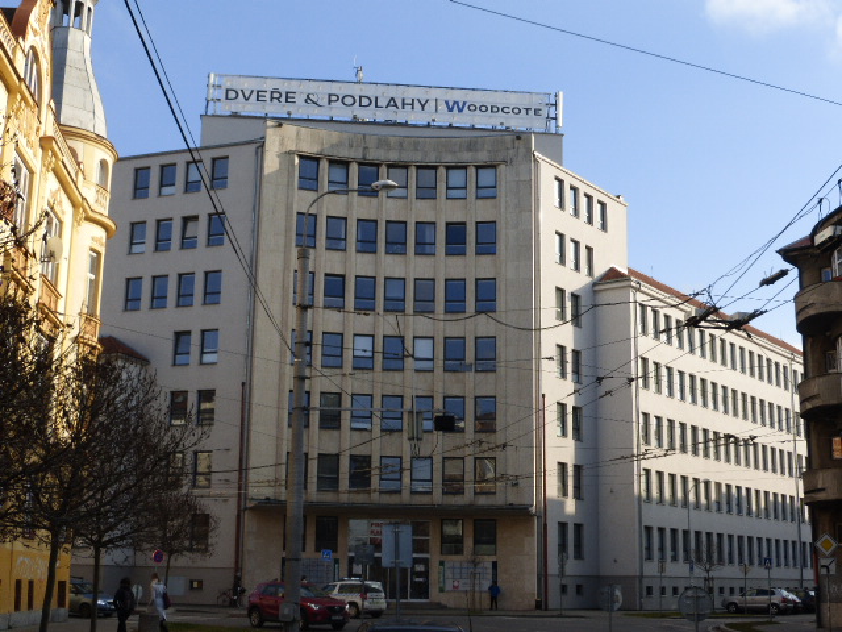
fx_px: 1119
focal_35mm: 46
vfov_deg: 31.5
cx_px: 421
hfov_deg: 41.2
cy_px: 316
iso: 100
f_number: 4.1
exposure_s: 1/500
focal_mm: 7.9
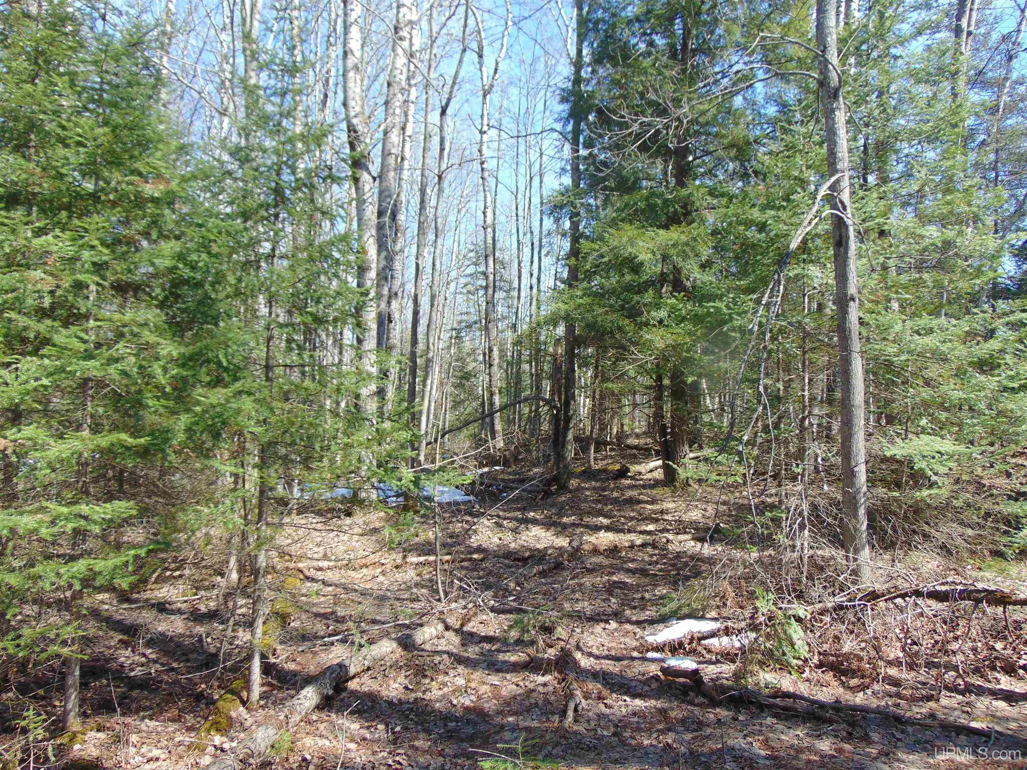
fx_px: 742
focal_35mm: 25
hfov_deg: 69.4
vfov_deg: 54.9
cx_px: 514
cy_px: 385
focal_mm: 4.5
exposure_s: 1/400
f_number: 3
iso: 80
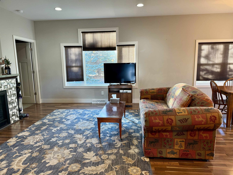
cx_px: 116
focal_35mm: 24
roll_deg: +1.2
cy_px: 88
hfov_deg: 71.6
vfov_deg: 56.8
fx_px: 162
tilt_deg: -8.2
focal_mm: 6.76
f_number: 1.78
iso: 250
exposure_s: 1/60
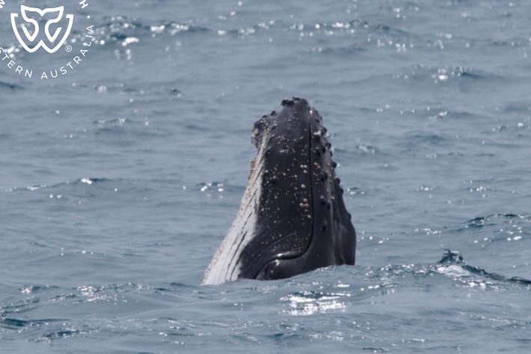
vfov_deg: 2.5
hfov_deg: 3.7
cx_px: 288
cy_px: 171
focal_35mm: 556
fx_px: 8202
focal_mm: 493
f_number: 8
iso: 800
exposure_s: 1/3200
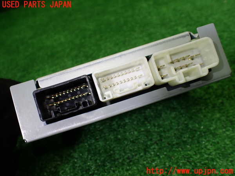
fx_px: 204
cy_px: 88
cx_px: 118
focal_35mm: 30
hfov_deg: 60.0
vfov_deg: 46.8
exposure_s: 1/125
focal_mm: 5.4
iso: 125
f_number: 2.3
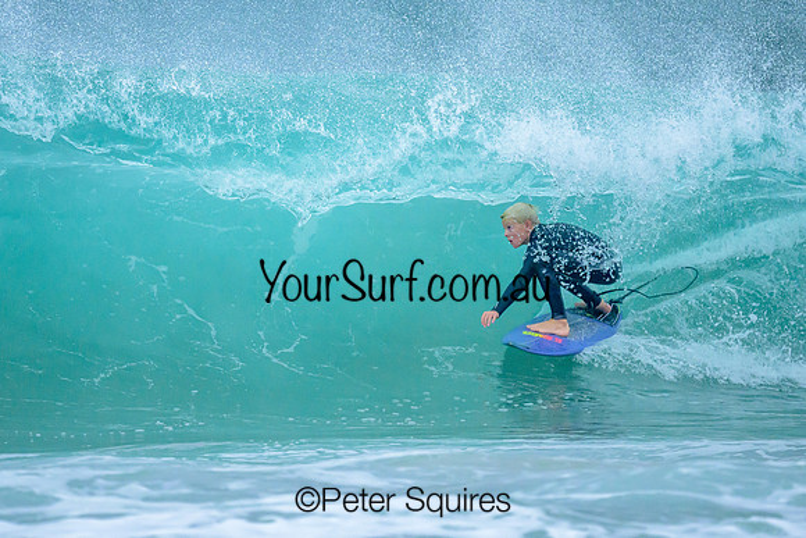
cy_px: 206
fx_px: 24506
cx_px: 378
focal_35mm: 1094
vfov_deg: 1.3
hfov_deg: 1.9
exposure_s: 1/3200
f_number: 6.3
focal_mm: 800
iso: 2200
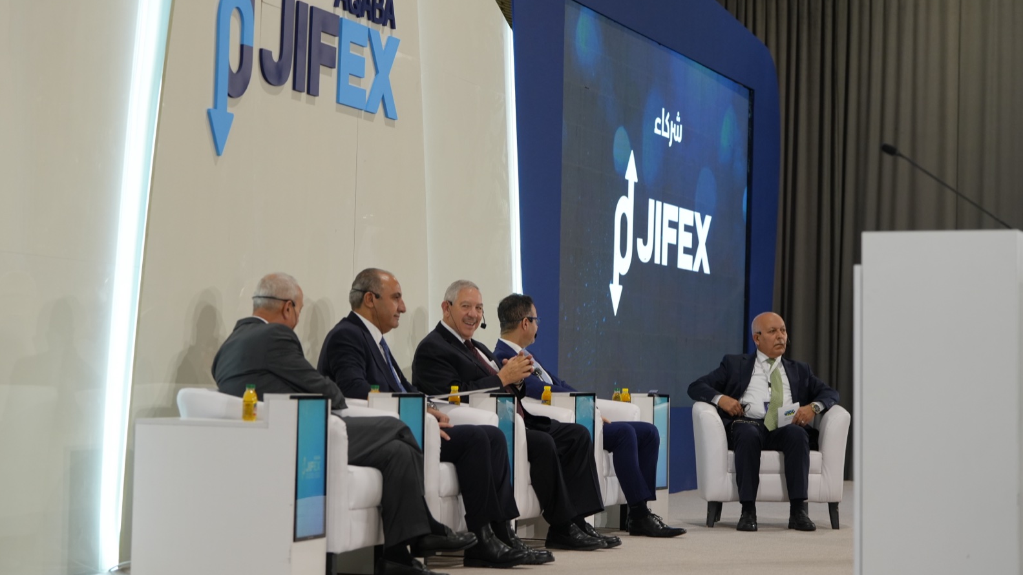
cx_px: 516
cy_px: 273
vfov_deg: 13.4
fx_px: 2441
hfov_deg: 23.7
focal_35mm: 90
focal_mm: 85
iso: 1250
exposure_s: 1/160
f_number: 4
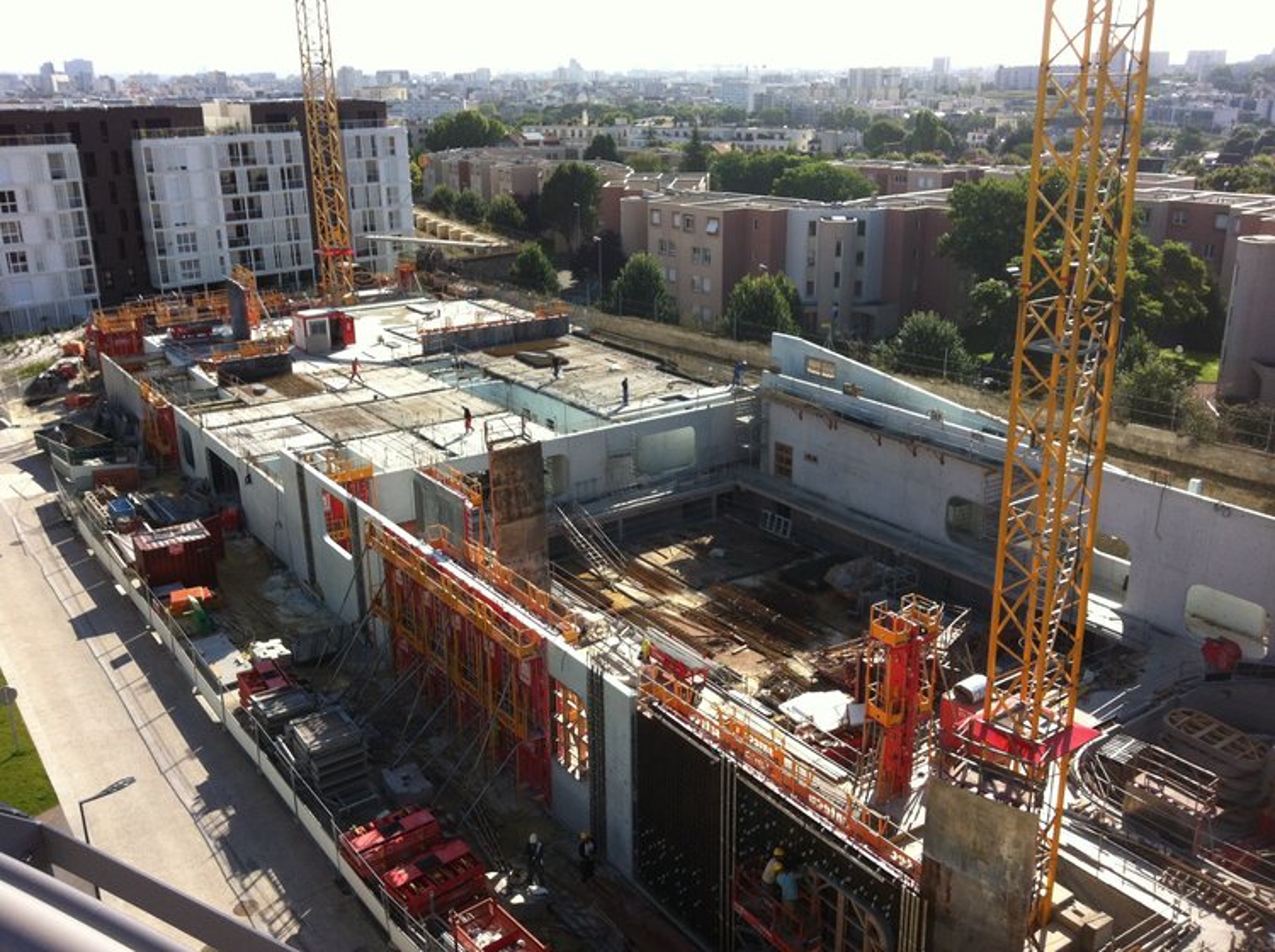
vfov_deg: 40.6
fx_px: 1287
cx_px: 638
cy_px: 476
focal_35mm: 35
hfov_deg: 52.7
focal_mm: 3.85
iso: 80
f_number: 2.8
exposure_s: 1/838
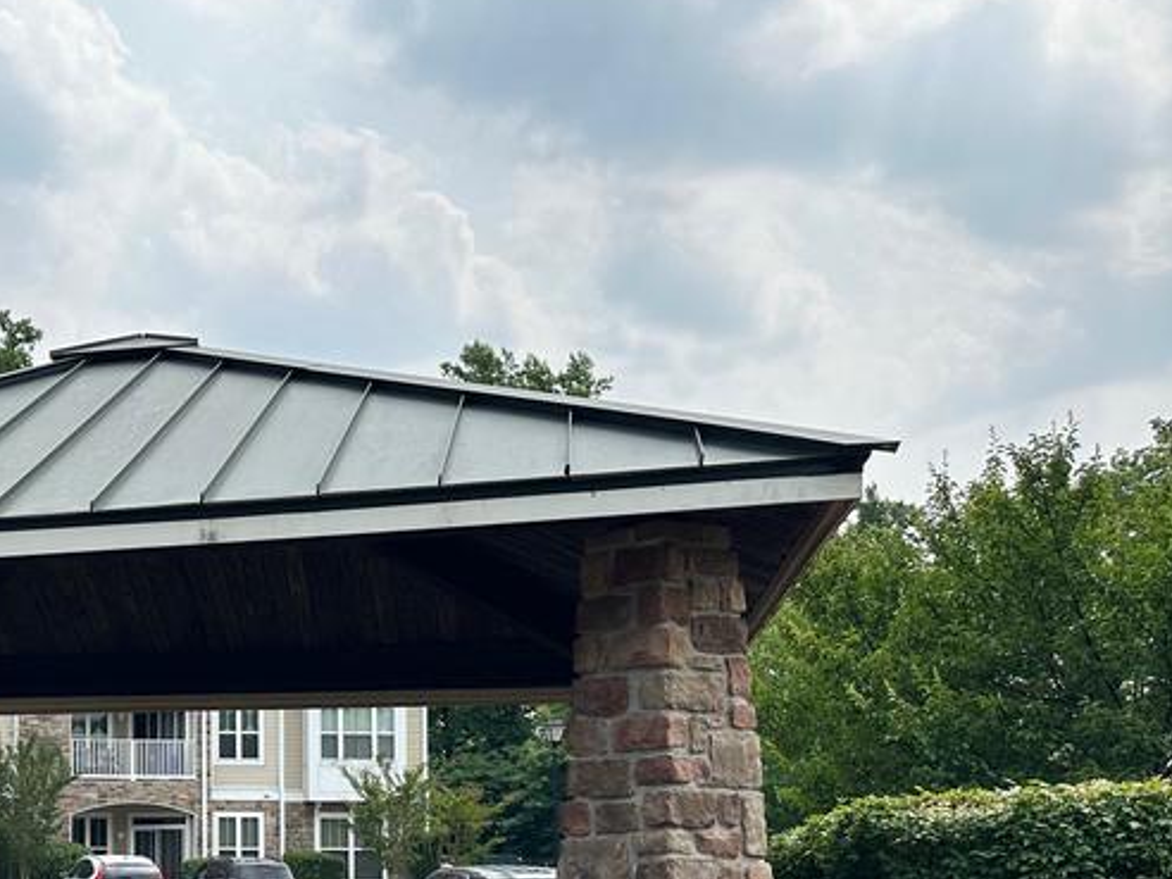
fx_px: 1693
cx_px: 17
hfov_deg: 34.9
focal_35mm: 50
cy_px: 767
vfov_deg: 28.2
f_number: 1.78
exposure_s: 1/5848
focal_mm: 6.86
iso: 80
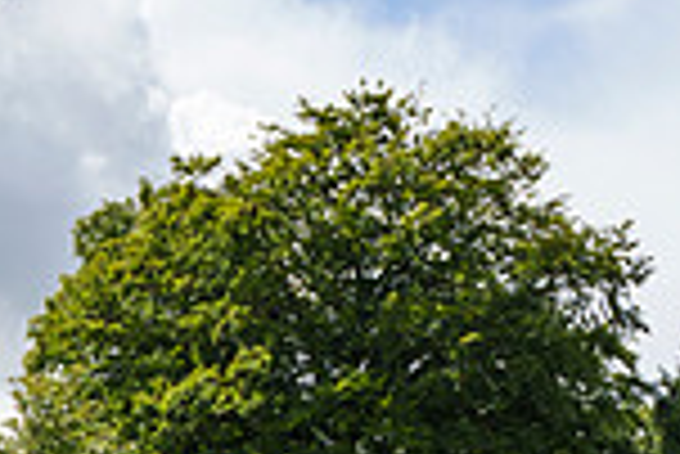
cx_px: 150
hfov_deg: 16.1
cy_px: 843
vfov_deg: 10.2
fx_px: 2382
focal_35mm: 126
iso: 200
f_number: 3.5
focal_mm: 28
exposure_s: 1/2500
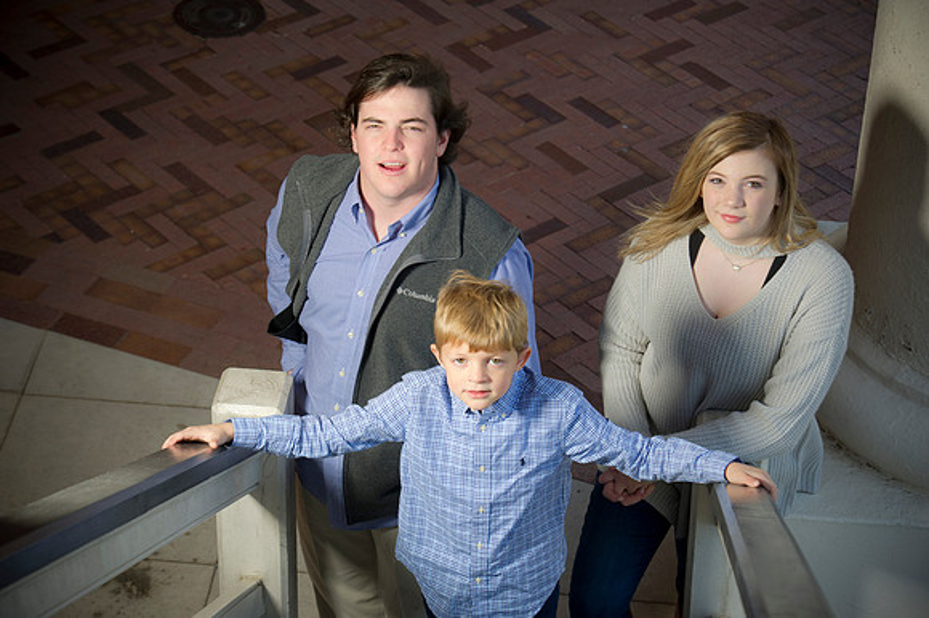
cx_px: 464
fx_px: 2708
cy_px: 309
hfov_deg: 19.5
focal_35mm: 105
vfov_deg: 13.0
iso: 160
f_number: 8
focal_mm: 105
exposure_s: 1/100
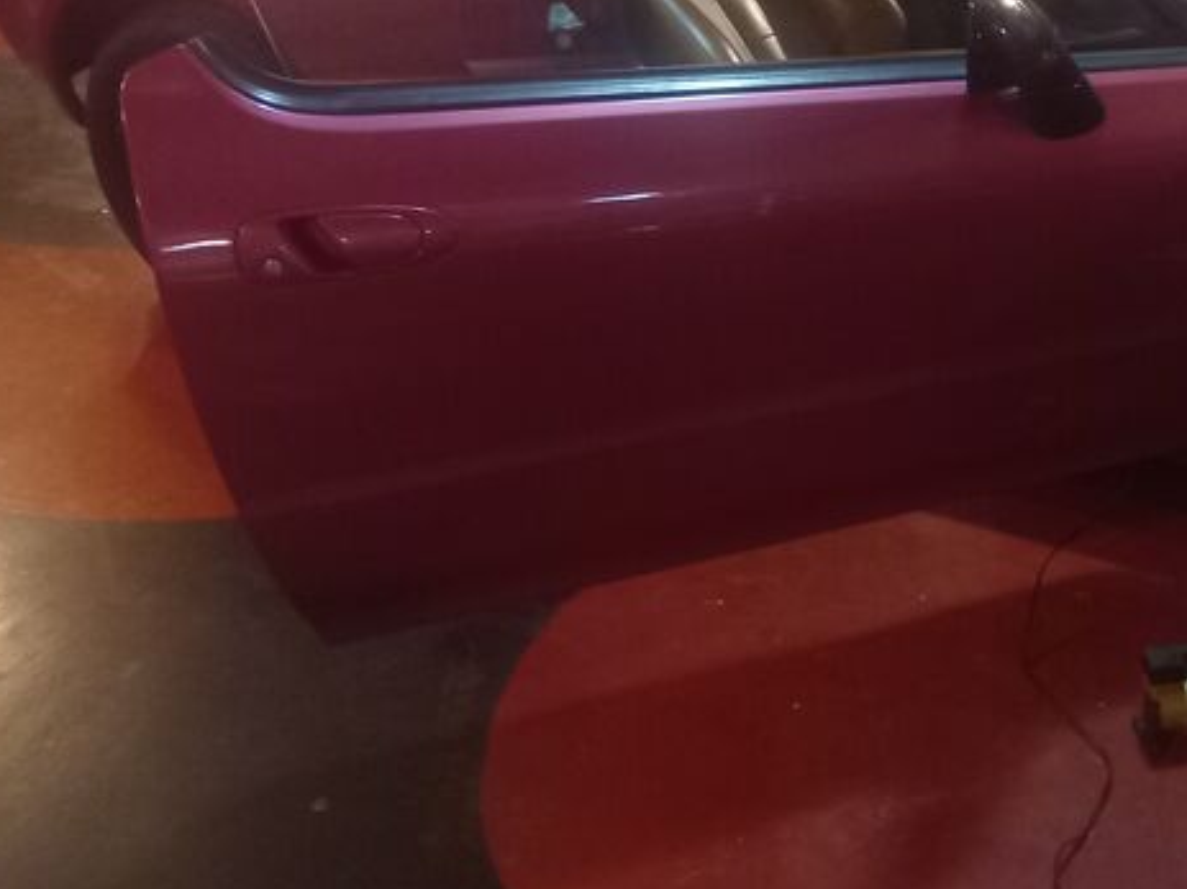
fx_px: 1851
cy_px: 220
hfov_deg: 32.5
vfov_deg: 26.7
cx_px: 1208
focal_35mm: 54
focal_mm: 4.6
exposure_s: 1/15
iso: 800
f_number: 2
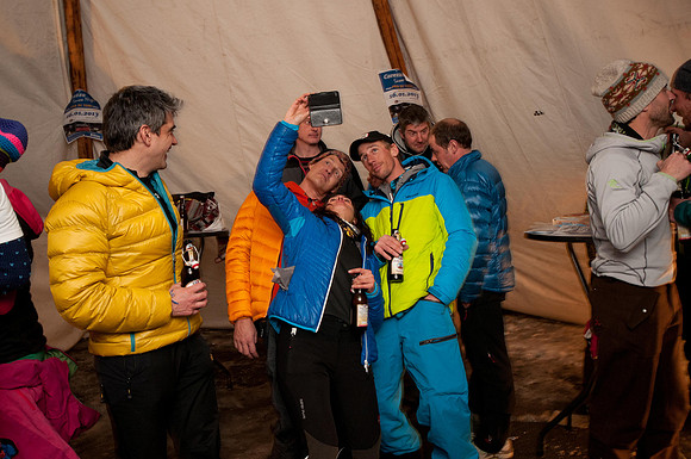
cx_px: 346
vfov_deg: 36.8
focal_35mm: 36
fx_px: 690
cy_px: 230
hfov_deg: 53.2
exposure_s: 1/15
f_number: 4.5
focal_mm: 24
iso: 800
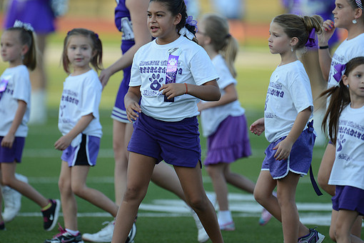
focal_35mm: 626
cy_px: 113
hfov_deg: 3.3
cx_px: 190
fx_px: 6329
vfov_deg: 2.2
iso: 800
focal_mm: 550
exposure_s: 1/1250
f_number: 4
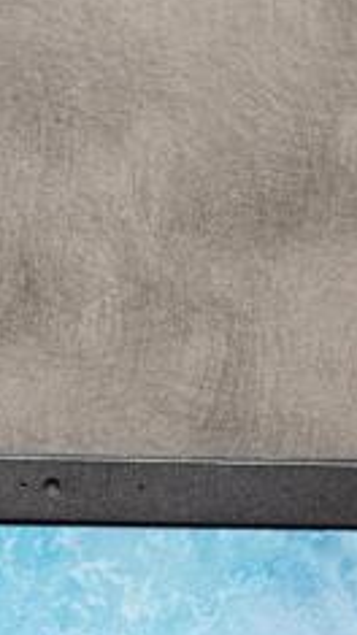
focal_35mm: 109
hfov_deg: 11.0
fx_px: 1836
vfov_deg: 16.6
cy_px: 1124
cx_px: 38
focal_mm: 5.4
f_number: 1.8
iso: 160
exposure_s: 1/100
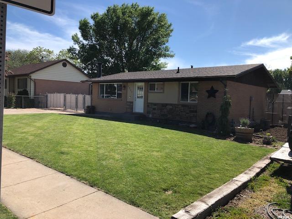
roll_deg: -2.3
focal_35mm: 28
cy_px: 110
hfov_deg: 63.4
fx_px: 236
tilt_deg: -2.9
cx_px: 146
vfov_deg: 49.7
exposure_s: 1/1919
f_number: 1.8
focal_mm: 3.99
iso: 20
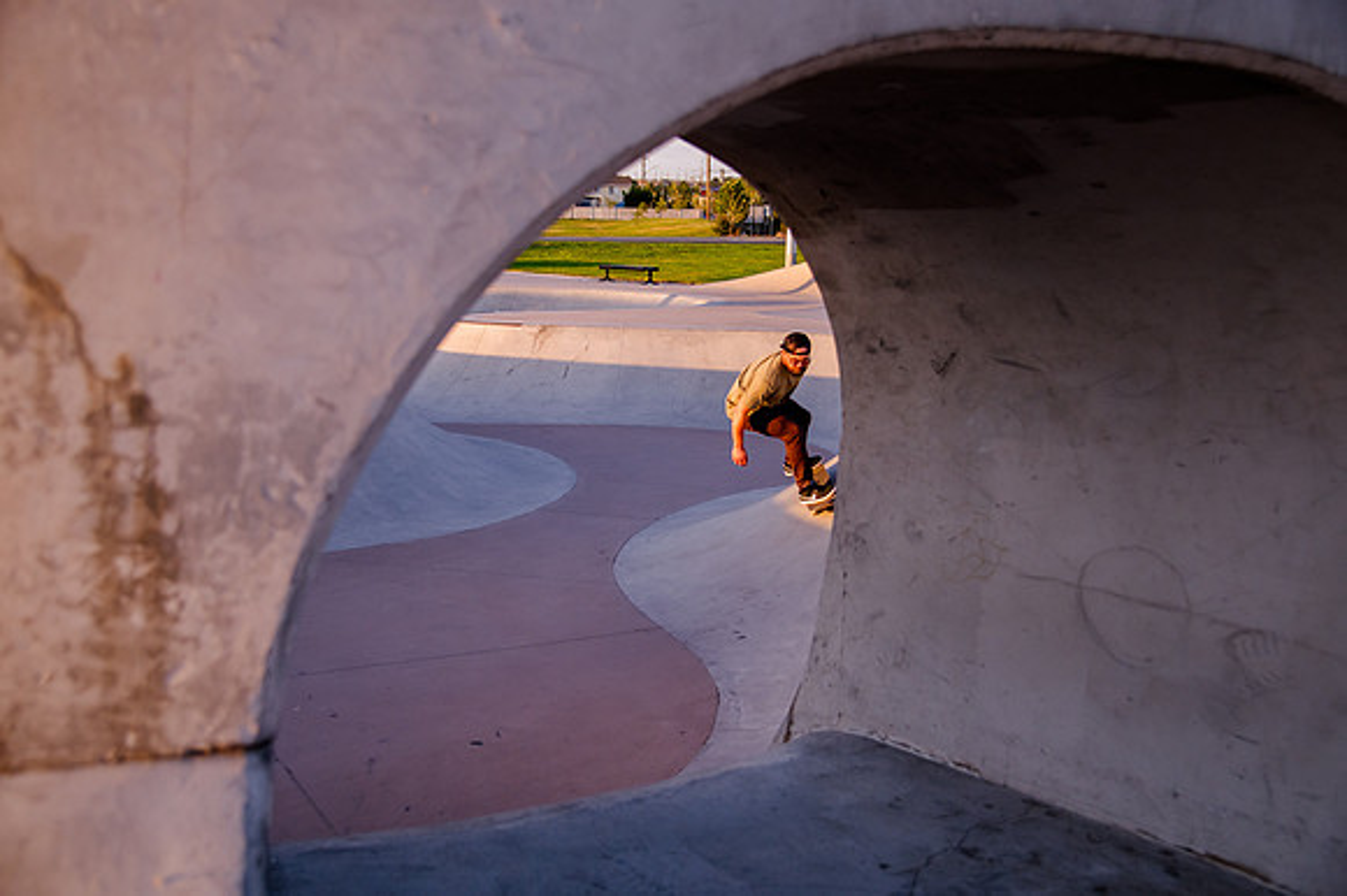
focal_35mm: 36
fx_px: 1345
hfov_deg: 53.2
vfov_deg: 36.9
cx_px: 672
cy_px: 448
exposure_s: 1/2000
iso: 1600
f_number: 4
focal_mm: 35
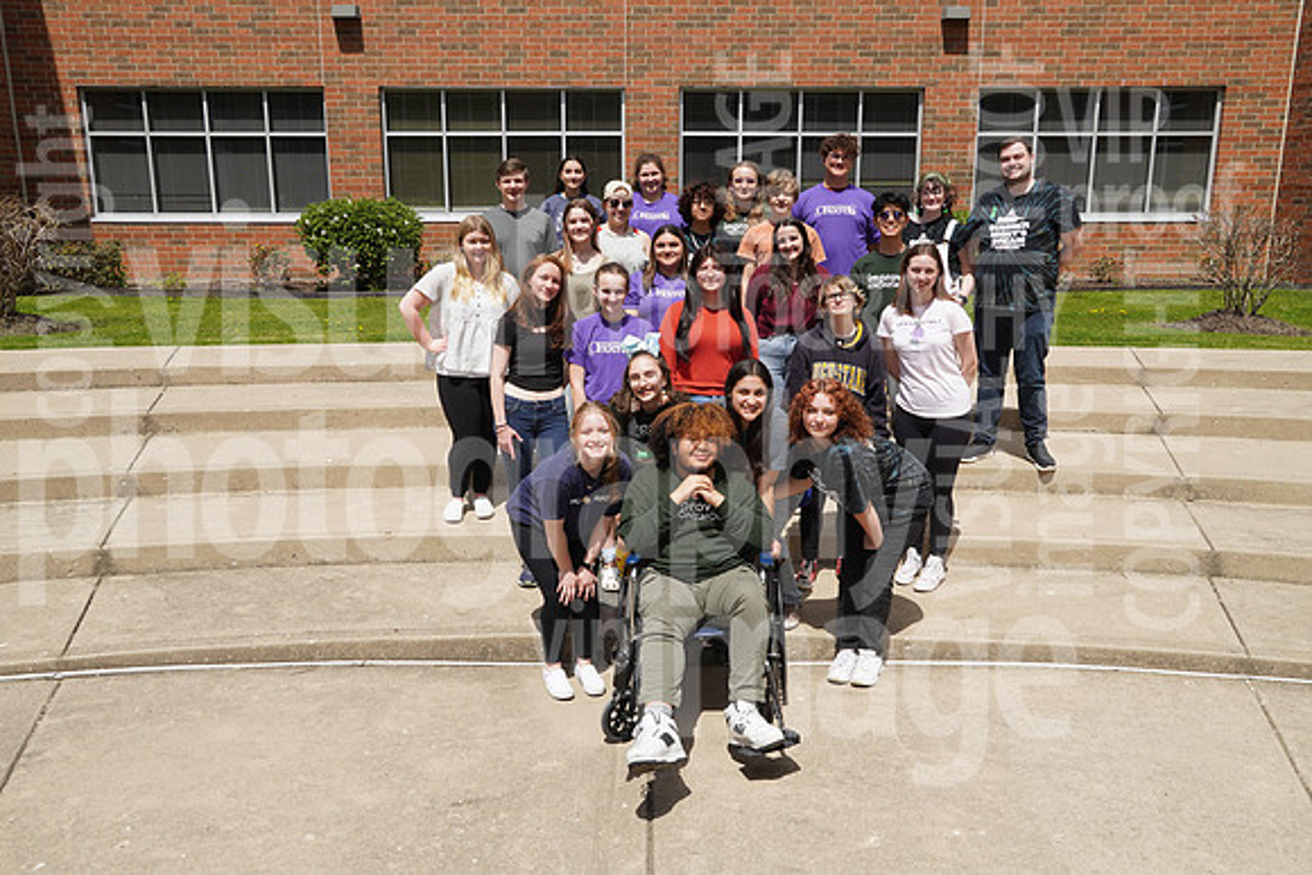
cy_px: 438
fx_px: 1094
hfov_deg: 61.9
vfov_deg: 43.6
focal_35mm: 30
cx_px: 656
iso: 100
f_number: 11
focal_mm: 20
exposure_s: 1/125
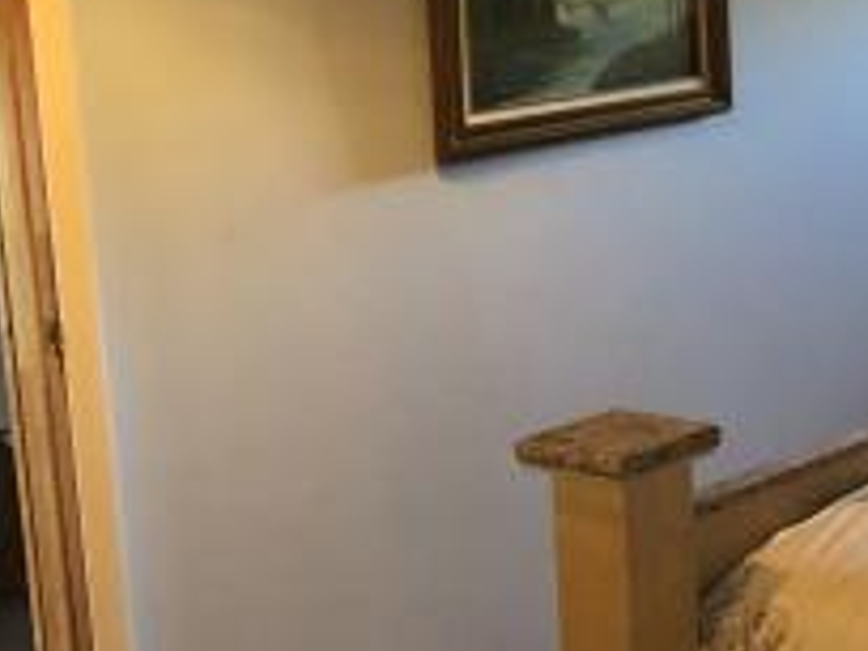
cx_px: 1119
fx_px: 2207
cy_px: 208
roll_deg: +1.6
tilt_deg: -9.2
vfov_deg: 16.7
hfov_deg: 20.4
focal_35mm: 88
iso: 100
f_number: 1.8
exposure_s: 1/9
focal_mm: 3.99
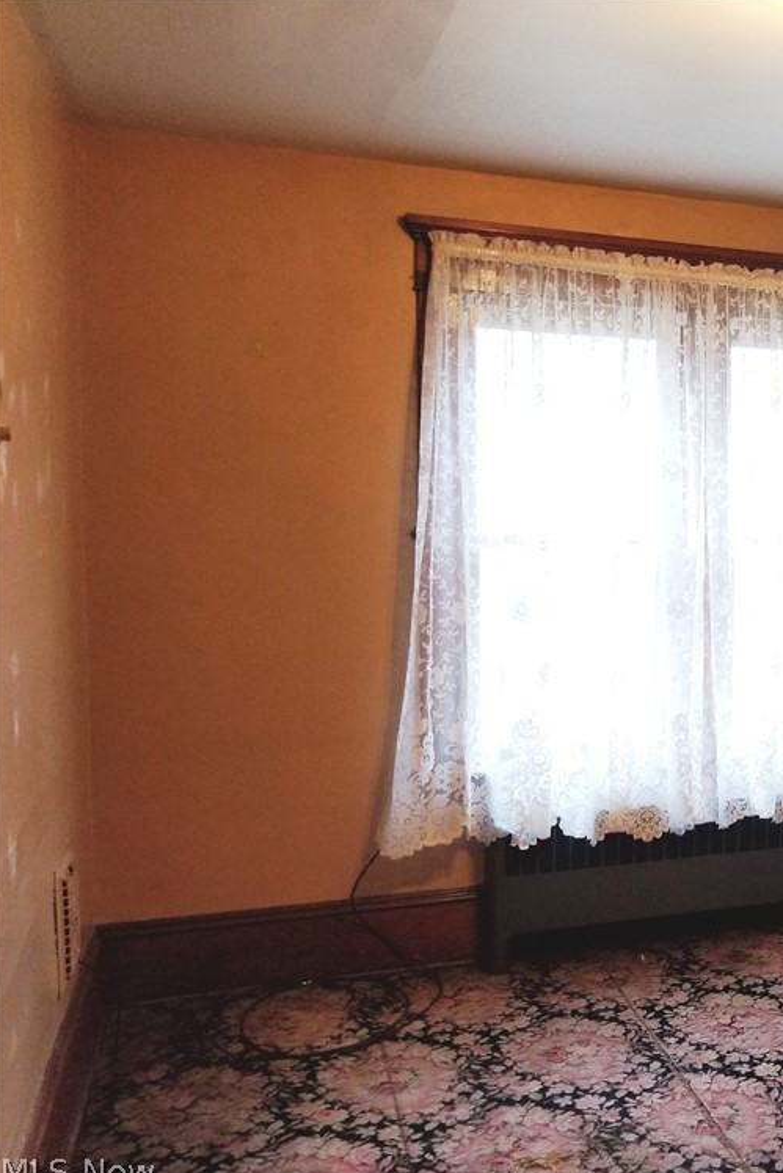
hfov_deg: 32.8
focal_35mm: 37
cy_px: 596
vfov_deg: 51.9
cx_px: 796
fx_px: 1206
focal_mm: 4.25
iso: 250
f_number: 1.7
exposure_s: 1/30
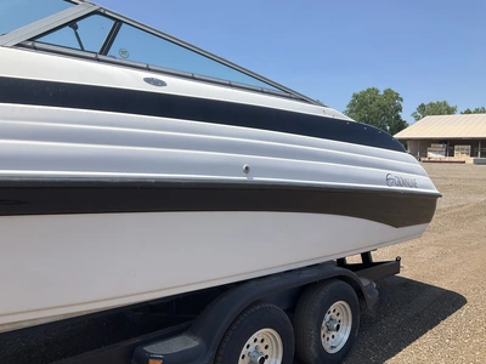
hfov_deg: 61.7
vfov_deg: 48.2
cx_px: 243
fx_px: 407
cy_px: 182
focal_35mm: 29
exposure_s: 1/1675
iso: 25
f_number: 1.8
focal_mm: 3
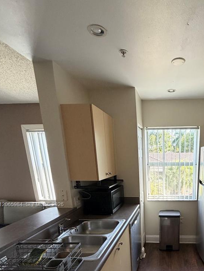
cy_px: 205
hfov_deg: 54.9
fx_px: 181
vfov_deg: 68.8
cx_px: 162
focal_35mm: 23
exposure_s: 1/121
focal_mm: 2.22
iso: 250
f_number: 2.2
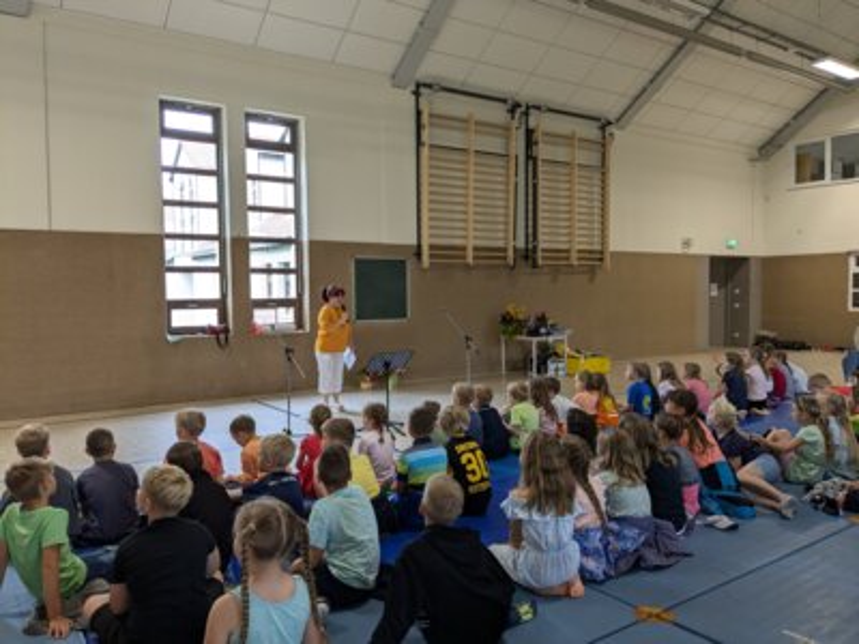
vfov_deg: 51.4
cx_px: 430
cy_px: 322
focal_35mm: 27
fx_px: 670
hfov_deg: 65.3
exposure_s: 1/99.9
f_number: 1.73
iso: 82
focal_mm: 4.38
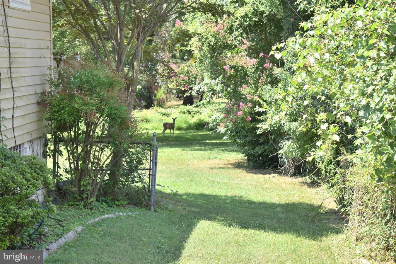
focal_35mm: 82
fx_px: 908
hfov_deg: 24.6
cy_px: 132
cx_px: 198
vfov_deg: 16.6
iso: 200
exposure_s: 1/250
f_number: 6.3
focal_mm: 55
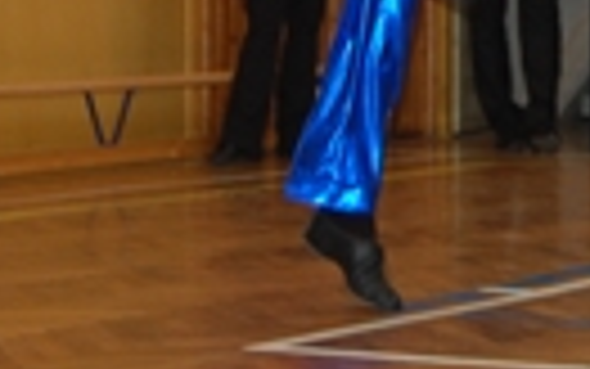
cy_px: -194
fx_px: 2911
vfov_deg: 7.1
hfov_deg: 11.4
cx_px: 644
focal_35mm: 181
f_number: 4.5
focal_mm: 31
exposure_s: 1/60
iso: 400
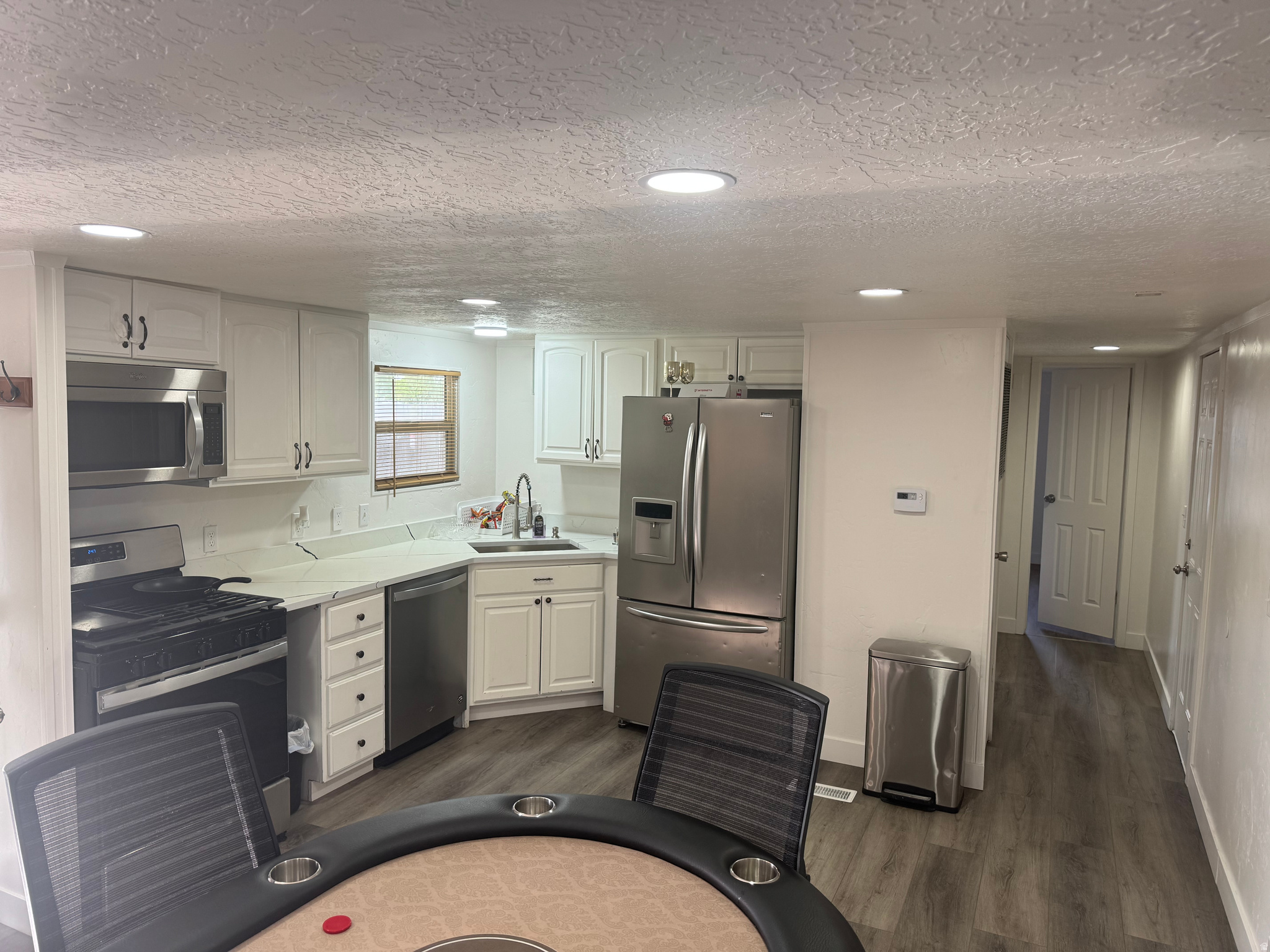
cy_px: 476
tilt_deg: -5.7
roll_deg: -1.9
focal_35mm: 24
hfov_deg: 71.6
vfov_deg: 56.8
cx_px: 635
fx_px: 881
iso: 80
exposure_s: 1/121
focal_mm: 6.76
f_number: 1.78
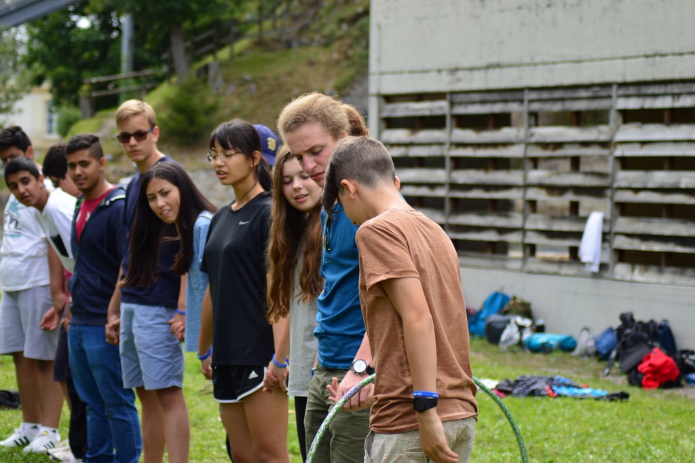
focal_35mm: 105
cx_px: 348
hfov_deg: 19.5
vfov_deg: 13.0
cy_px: 232
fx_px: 2025
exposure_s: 1/250
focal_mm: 70
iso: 100
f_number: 4
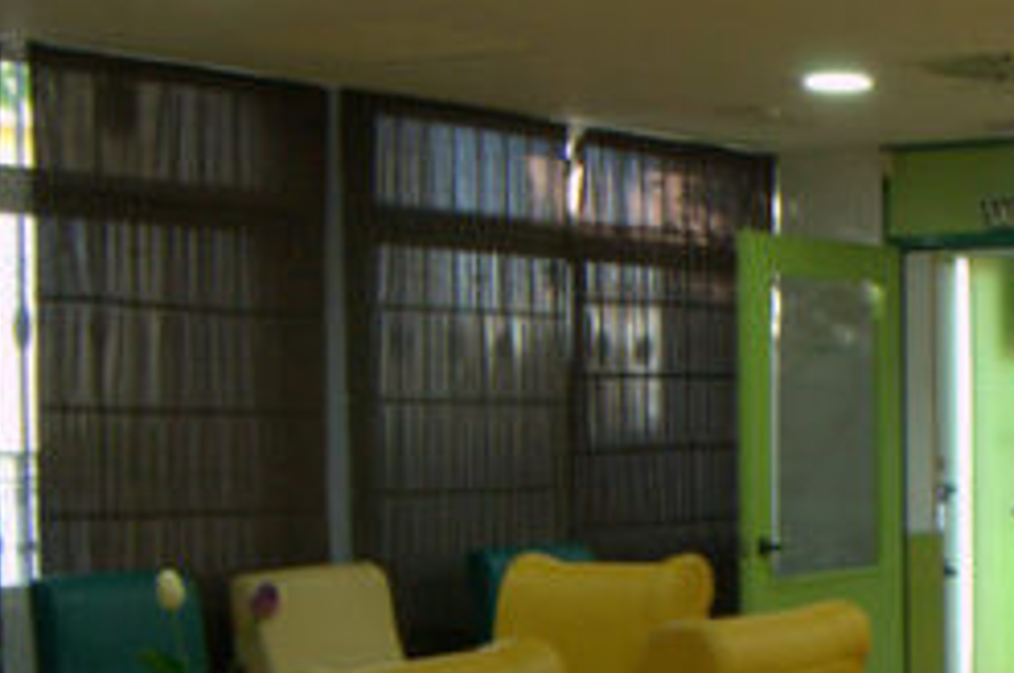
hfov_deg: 23.0
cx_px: 1076
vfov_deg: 16.1
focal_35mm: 84
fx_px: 2363
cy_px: 519
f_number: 13
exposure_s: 1/13
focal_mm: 18
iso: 1250
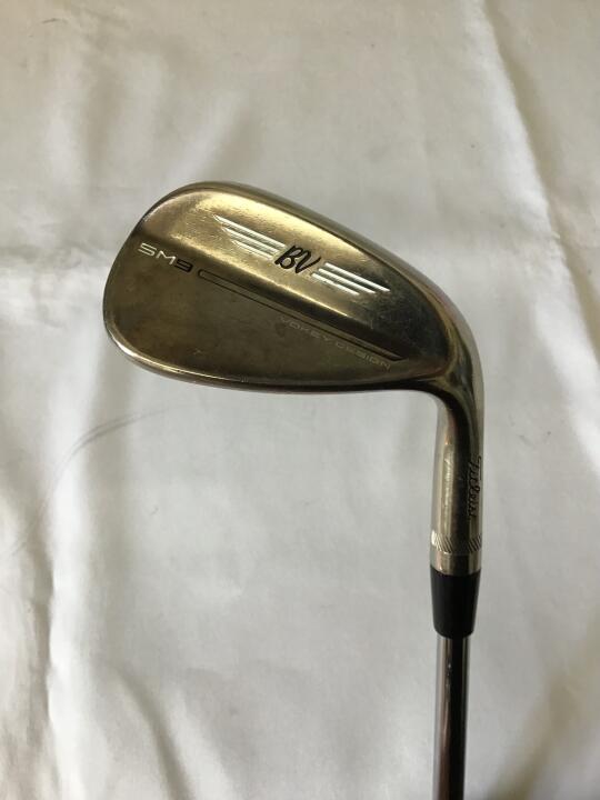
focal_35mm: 31
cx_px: 300
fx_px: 716
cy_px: 400
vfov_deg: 58.4
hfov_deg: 45.4
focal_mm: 3.3
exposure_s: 1/33
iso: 32
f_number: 2.4
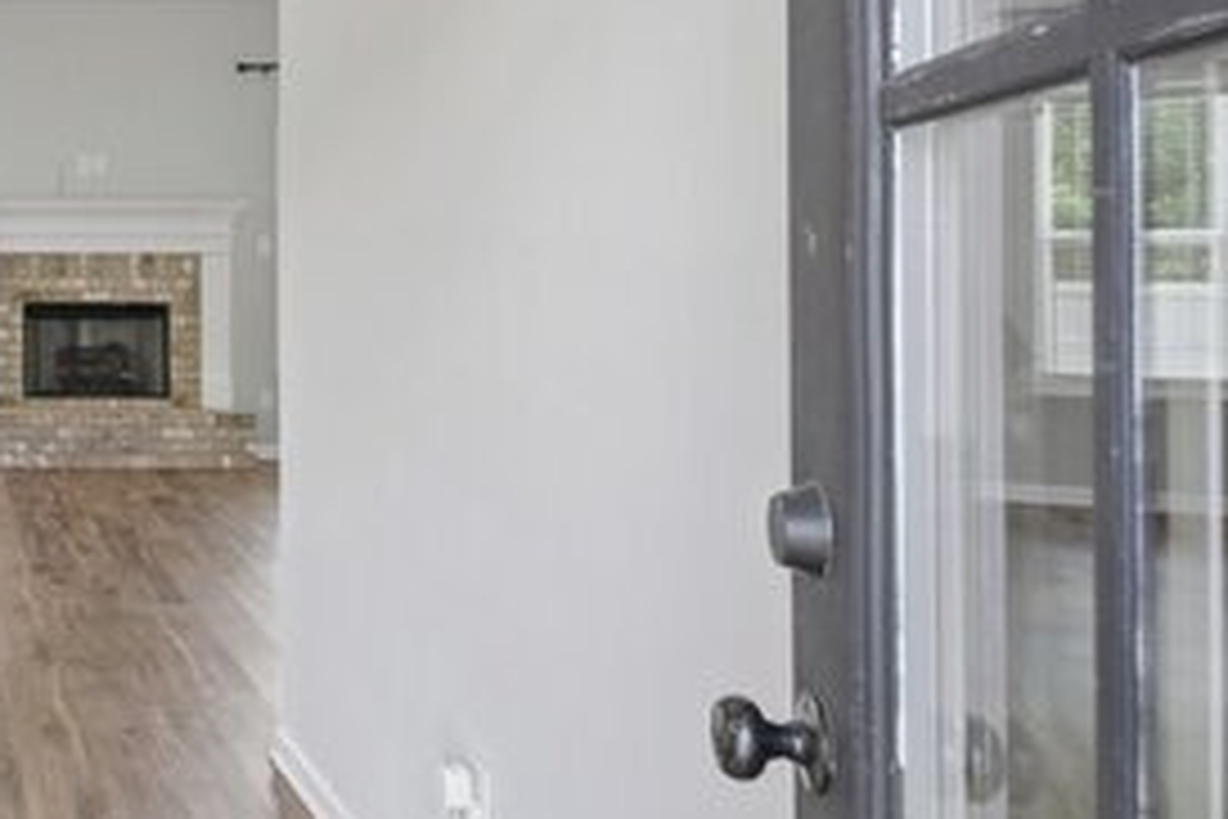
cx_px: -99
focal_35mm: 44
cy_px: 315
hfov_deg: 37.7
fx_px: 1501
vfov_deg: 30.4
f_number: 8
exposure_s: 1/15
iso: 110
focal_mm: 16
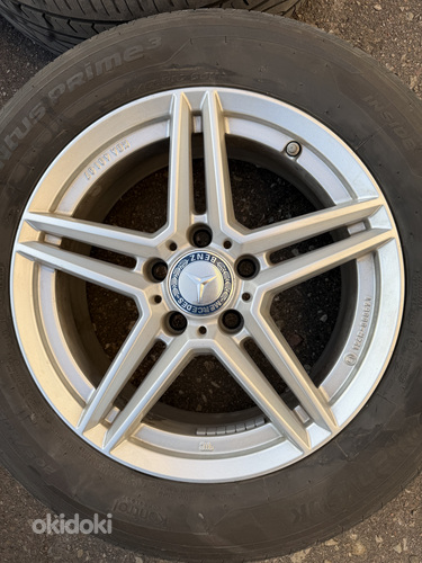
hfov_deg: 56.8
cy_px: 282
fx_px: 390
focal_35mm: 24
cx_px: 211
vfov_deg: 71.6
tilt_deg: -84.7
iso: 80
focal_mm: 6.76
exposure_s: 1/840
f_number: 1.78
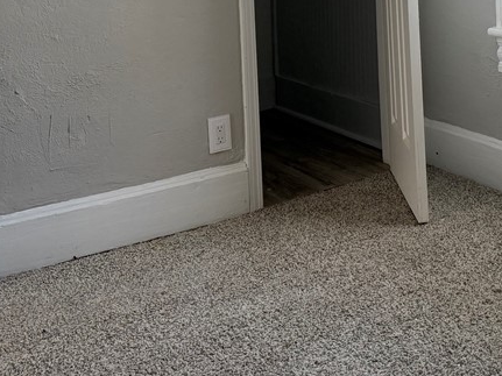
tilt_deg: -1.7
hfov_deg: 33.3
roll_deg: +1.5
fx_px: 826
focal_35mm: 57
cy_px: -49
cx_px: 359
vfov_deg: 23.8
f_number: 1.78
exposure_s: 1/207
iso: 200
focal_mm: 6.76
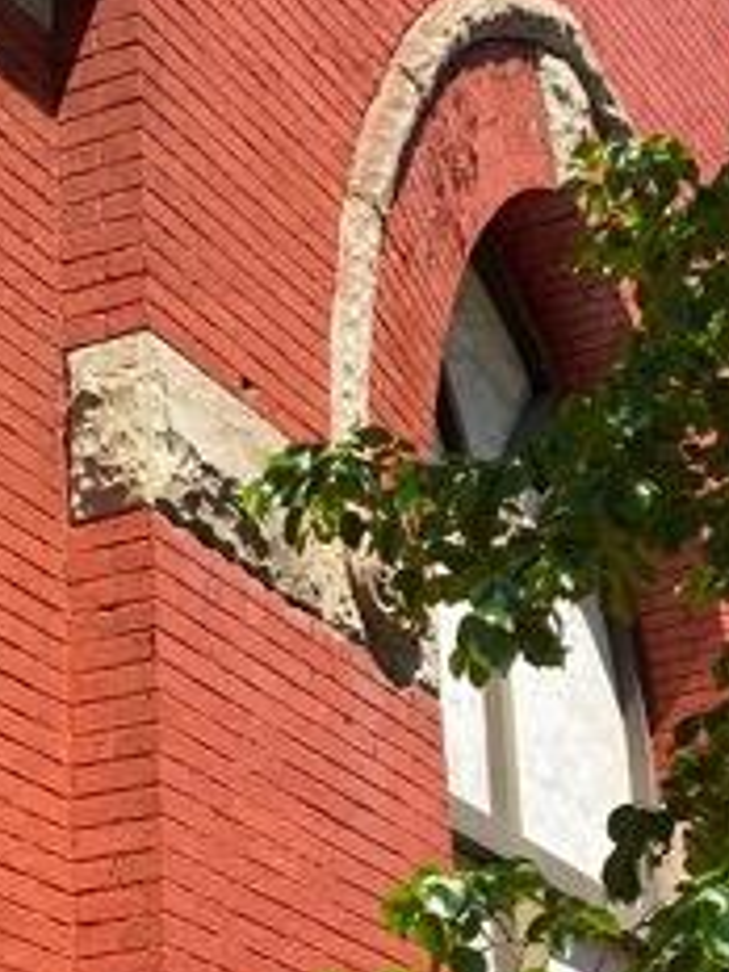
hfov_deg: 12.8
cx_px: 105
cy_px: 767
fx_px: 3229
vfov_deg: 17.0
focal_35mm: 115
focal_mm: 4.25
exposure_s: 1/1585
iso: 32
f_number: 1.8
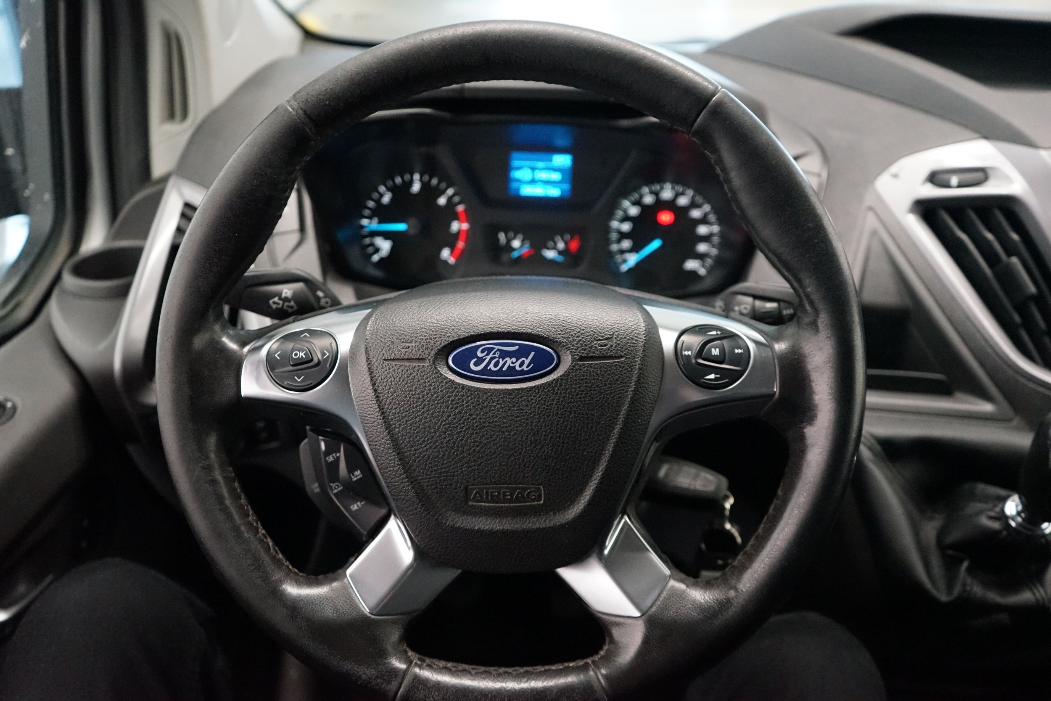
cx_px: 526
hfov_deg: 61.9
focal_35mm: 30
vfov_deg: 43.6
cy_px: 350
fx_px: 876
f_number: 3.5
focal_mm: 30
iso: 6400
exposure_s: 1/160
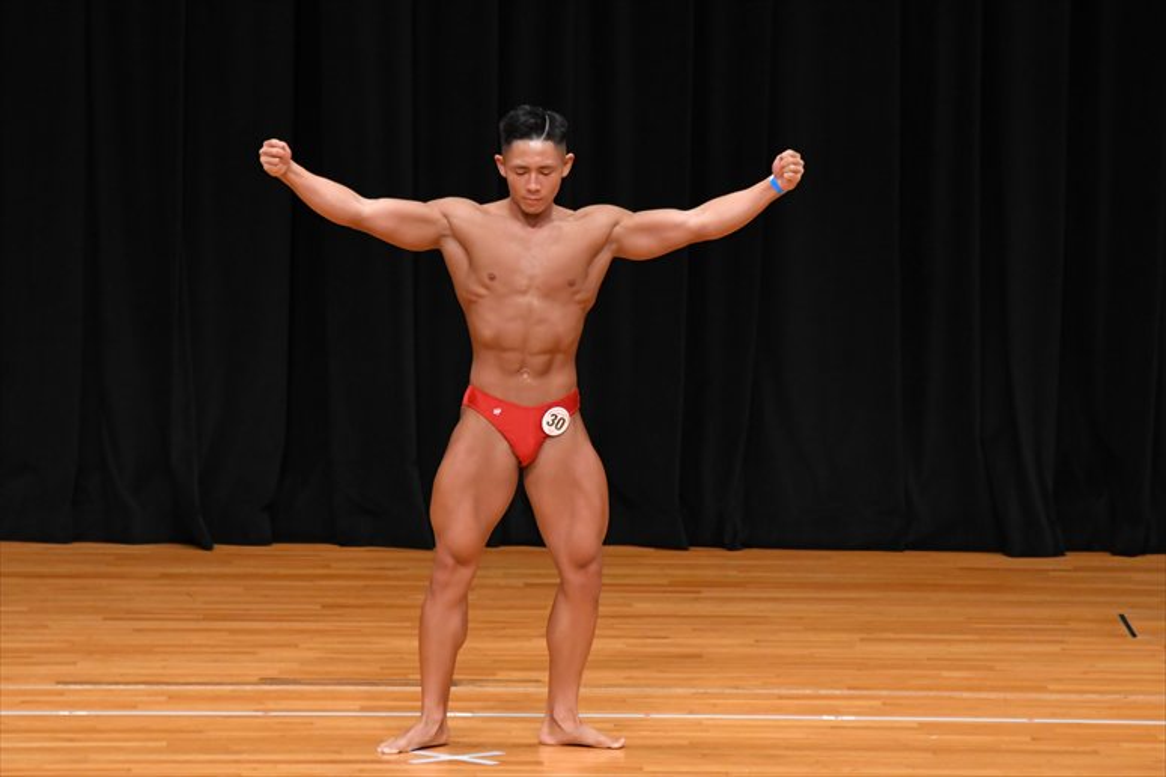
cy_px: 388
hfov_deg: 7.2
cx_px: 583
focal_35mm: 285
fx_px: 9226
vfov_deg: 4.8
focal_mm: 190
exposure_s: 1/400
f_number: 5.6
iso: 3200
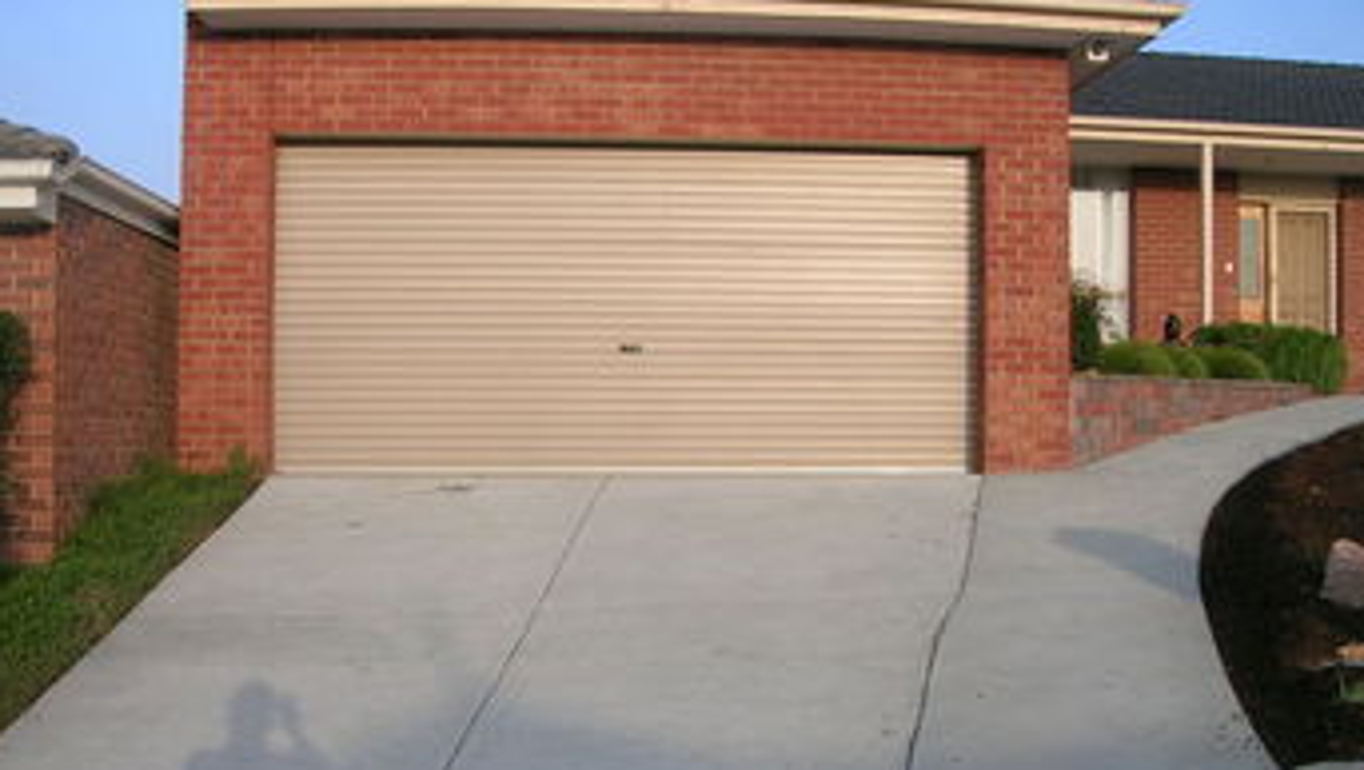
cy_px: 489
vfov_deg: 30.4
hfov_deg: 51.6
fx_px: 1412
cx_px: 686
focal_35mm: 39
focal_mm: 5.4
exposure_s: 1/210
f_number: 4.8
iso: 50
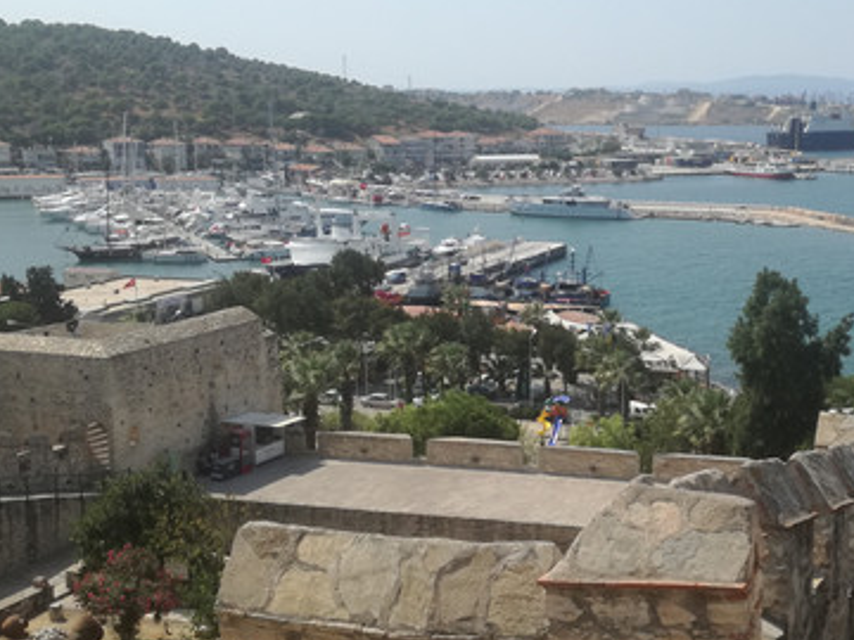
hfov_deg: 38.8
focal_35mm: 48
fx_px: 1184
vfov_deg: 30.3
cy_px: 294
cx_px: 619
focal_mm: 3.79
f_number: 2
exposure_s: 1/1786
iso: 50
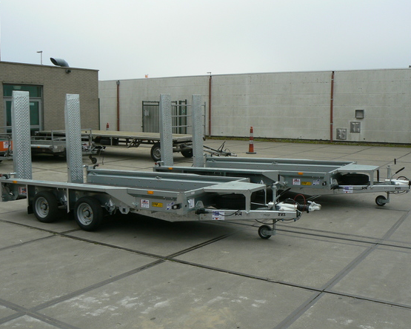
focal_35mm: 38
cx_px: 213
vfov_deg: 39.2
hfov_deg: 47.9
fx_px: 462
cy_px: 163
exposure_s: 1/320
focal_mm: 6
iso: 100
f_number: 5.6
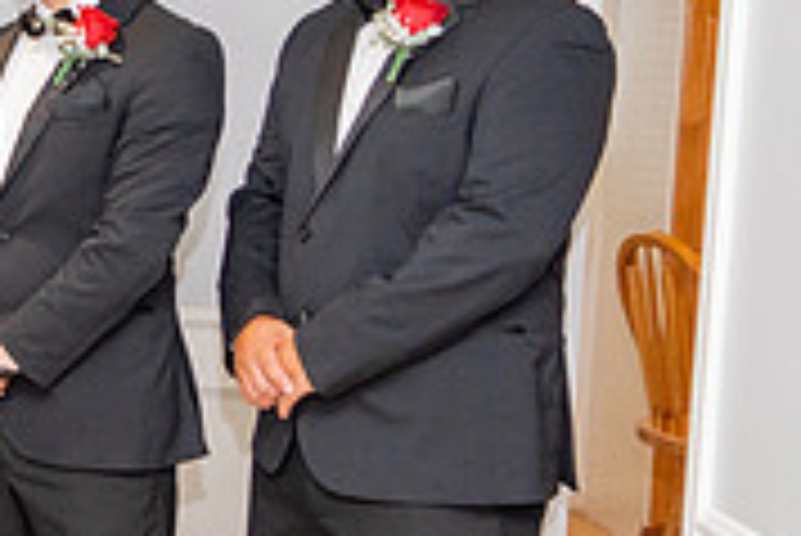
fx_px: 2294
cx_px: -464
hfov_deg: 17.4
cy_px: 331
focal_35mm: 103
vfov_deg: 13.3
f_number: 4
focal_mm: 24
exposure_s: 1/160
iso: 640
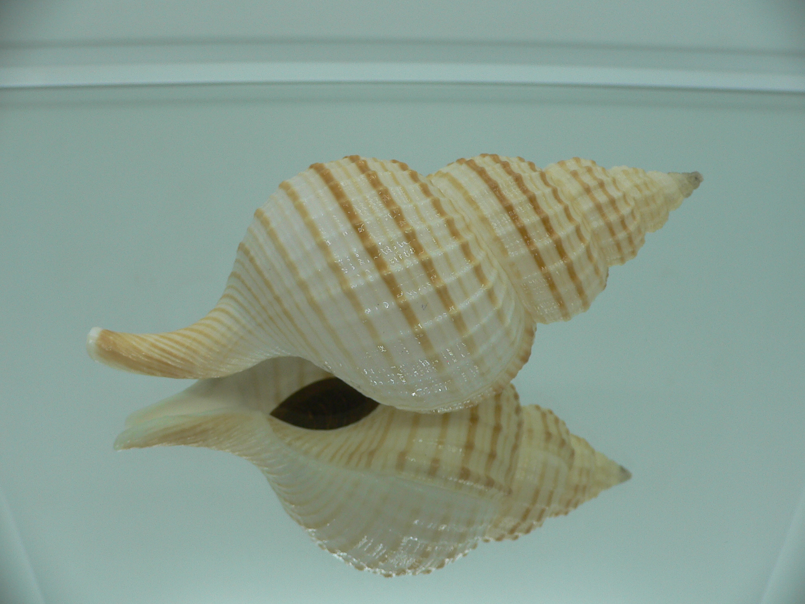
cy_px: 302
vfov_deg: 40.7
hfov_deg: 52.6
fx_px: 814
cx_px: 402
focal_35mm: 35
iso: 80
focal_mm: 4.6
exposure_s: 1/60
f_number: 2.8
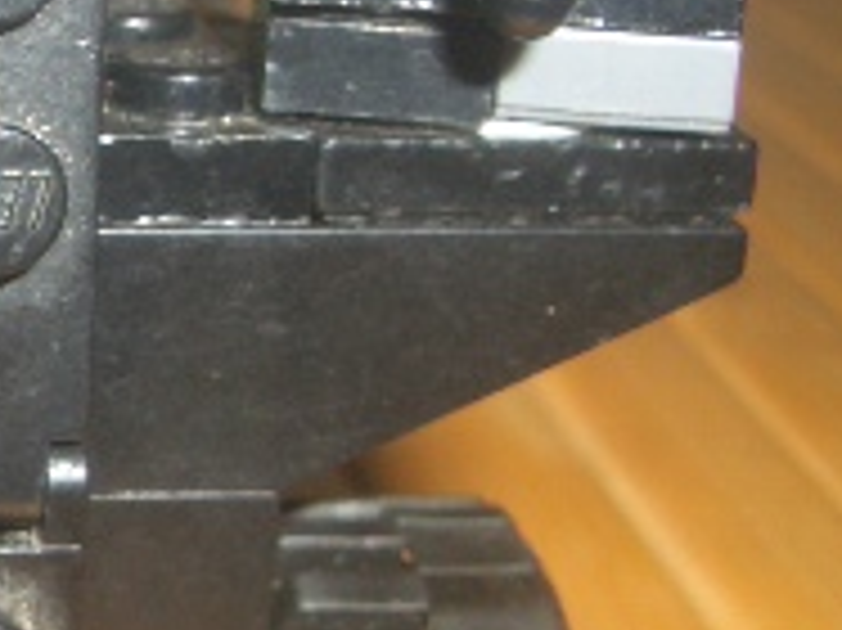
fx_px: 2917
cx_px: -392
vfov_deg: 12.3
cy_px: 261
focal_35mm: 120
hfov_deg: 15.3
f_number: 4.3
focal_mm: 5.8
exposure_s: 1/60
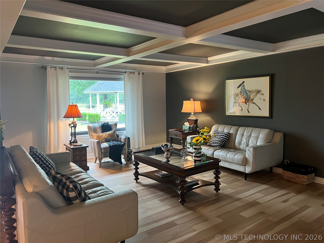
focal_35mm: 26
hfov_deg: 67.3
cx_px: 162
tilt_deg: -4.9
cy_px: 122
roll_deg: +1.1
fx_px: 243
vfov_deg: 53.1
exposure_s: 1/60
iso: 500
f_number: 1.5
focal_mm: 5.7
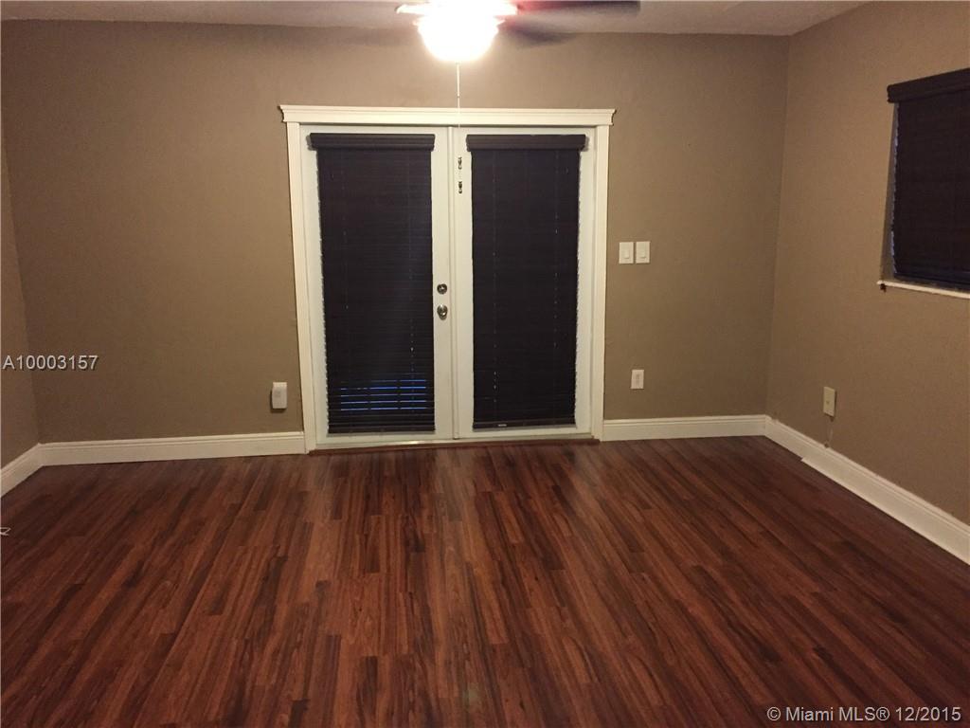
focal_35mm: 29
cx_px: 485
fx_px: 813
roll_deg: -1.1
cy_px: 364
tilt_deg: -10.8
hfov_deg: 61.7
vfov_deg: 48.2
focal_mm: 4.15
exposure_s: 1/15
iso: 250
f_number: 2.2
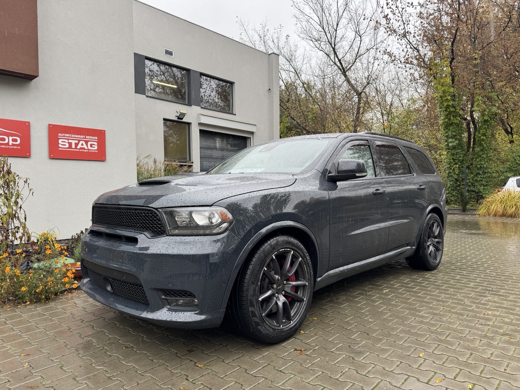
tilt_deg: -3.4
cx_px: 260
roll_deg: +1.7
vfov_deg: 56.8
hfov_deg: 71.6
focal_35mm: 24
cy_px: 195
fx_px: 361
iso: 80
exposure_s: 1/312
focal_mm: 6.76
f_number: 1.78
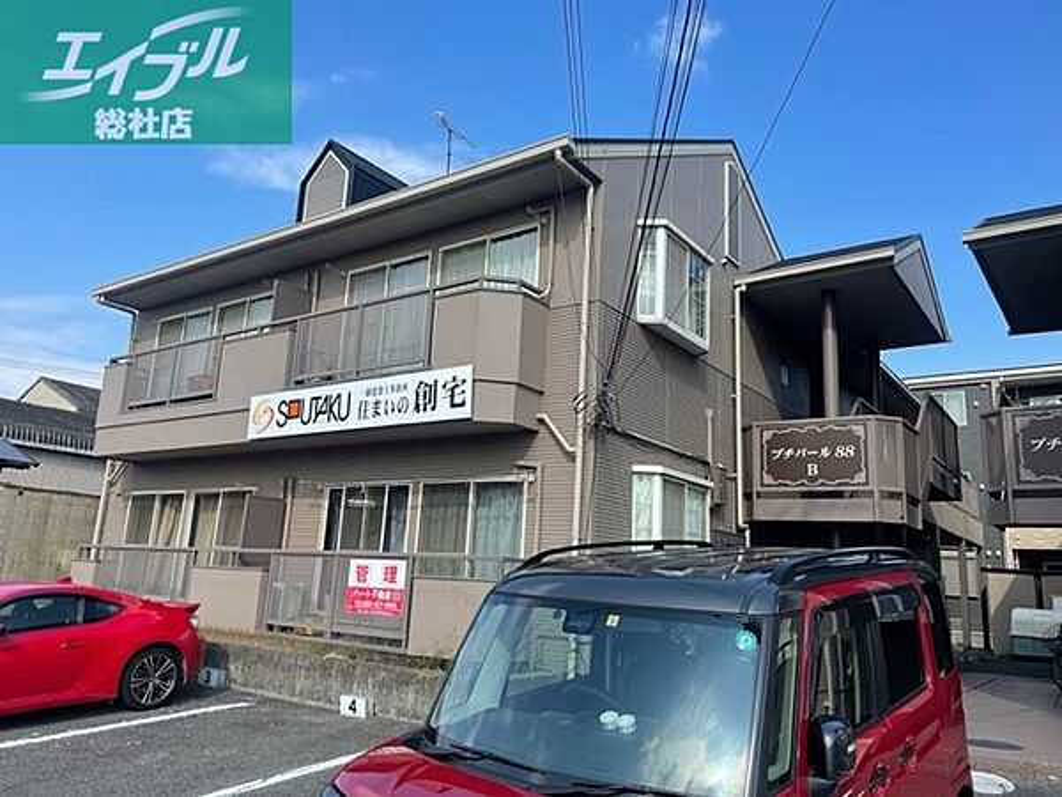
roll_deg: -3.2
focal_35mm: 26
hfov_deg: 67.3
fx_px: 798
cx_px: 531
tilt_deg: +12.6
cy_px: 398
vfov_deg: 53.1
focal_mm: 4.2
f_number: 1.6
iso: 32
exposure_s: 1/1795
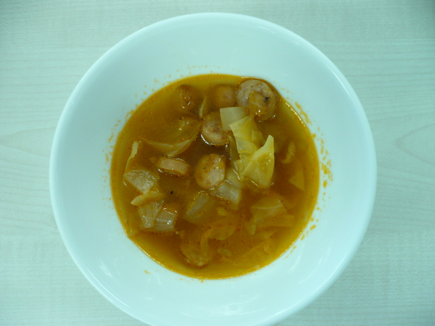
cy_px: 163
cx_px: 218
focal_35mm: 35
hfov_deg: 52.6
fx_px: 440
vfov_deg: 40.7
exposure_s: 1/30
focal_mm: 5.8
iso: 200
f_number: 2.8
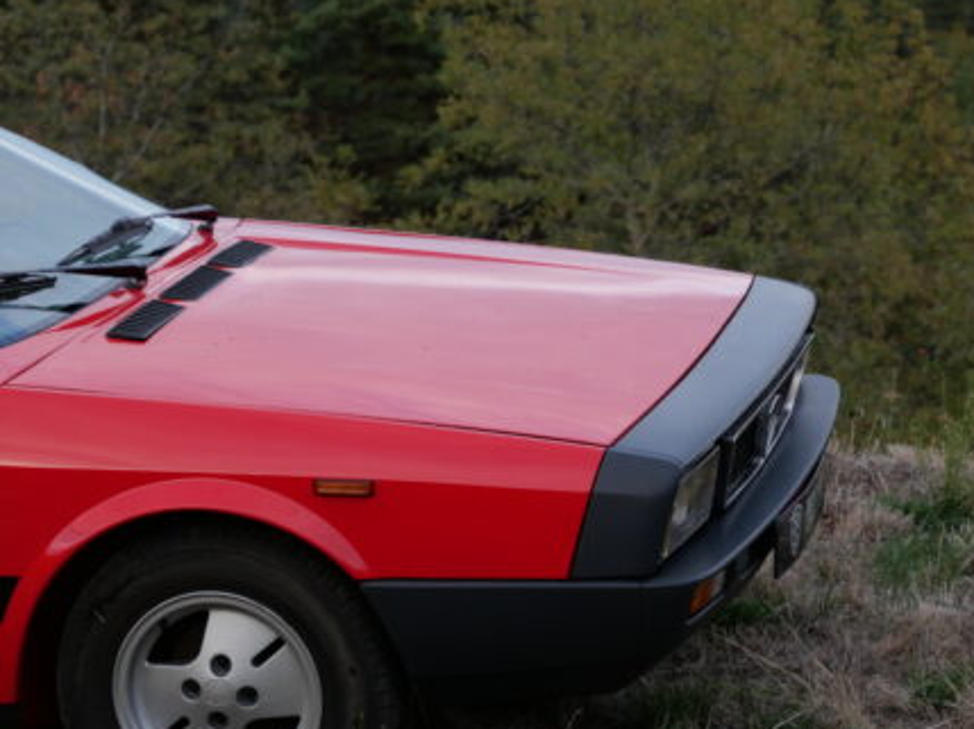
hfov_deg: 11.8
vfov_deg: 8.8
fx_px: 4723
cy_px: 472
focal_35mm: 168
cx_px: 427
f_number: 5.6
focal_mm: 60
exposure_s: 1/125
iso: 200
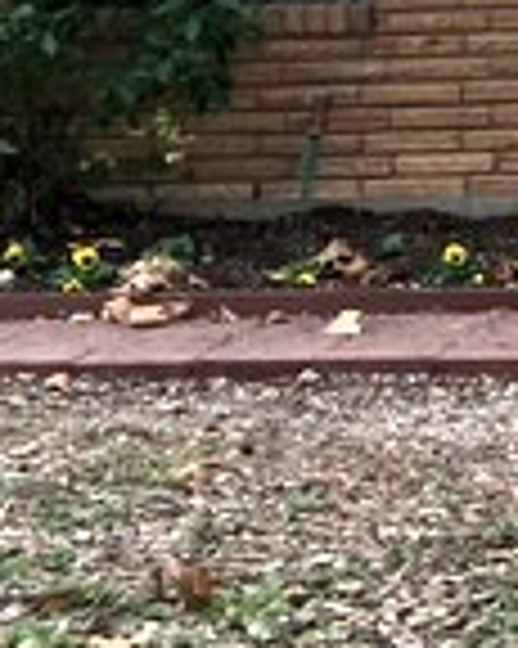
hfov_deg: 10.3
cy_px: -104
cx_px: 1311
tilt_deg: +0.6
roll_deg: +1.9
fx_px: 2417
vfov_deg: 14.8
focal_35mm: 126
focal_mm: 4.15
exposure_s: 1/60
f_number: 2.2
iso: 25
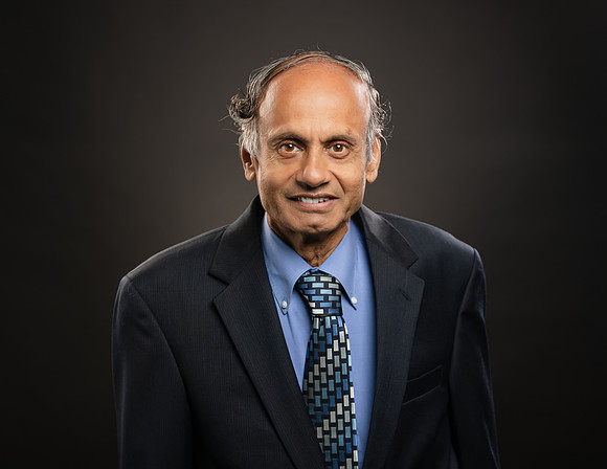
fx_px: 1520
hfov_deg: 22.6
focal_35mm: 86
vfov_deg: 17.5
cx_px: 303
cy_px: 245
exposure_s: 1/250
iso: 160
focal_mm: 70
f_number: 5
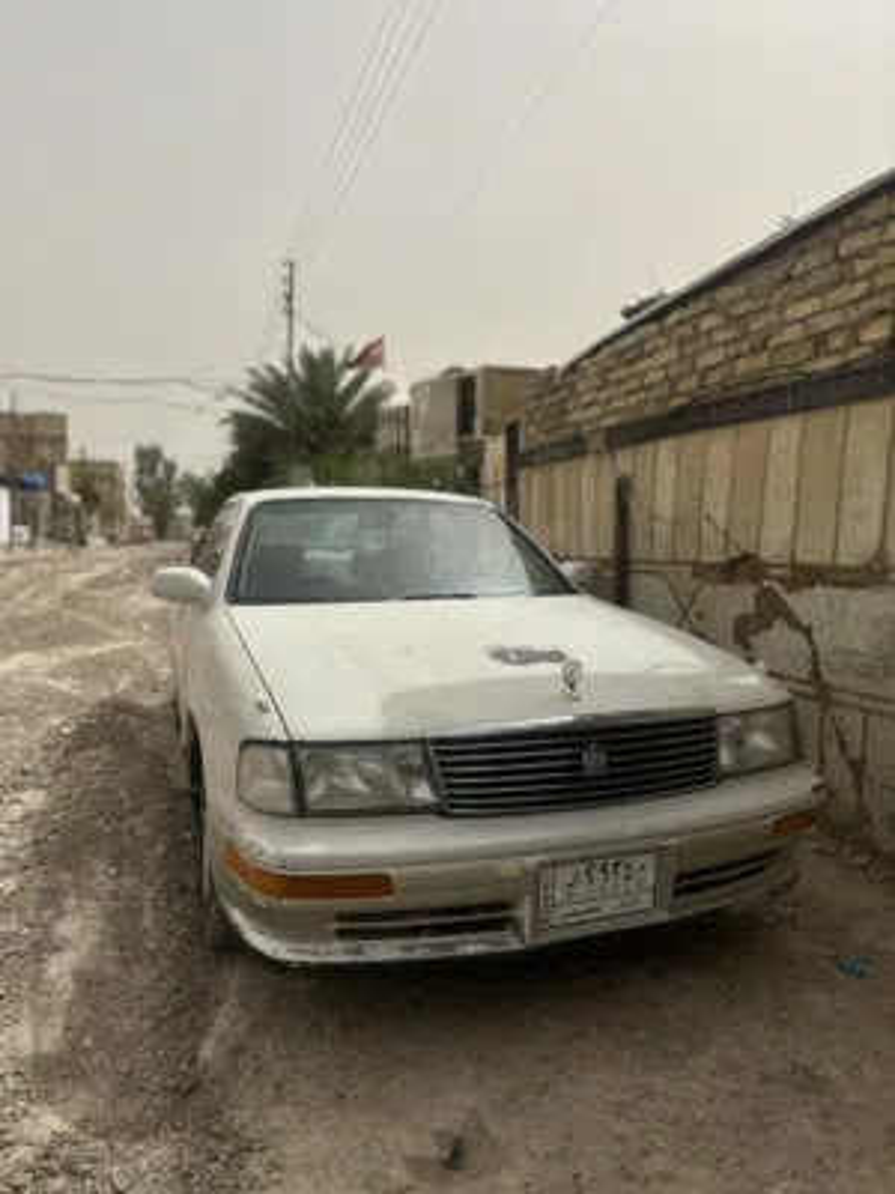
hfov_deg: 56.8
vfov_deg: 71.6
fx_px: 827
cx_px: 448
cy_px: 597
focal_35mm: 24
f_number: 1.78
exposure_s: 1/9709
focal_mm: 6.86
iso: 80
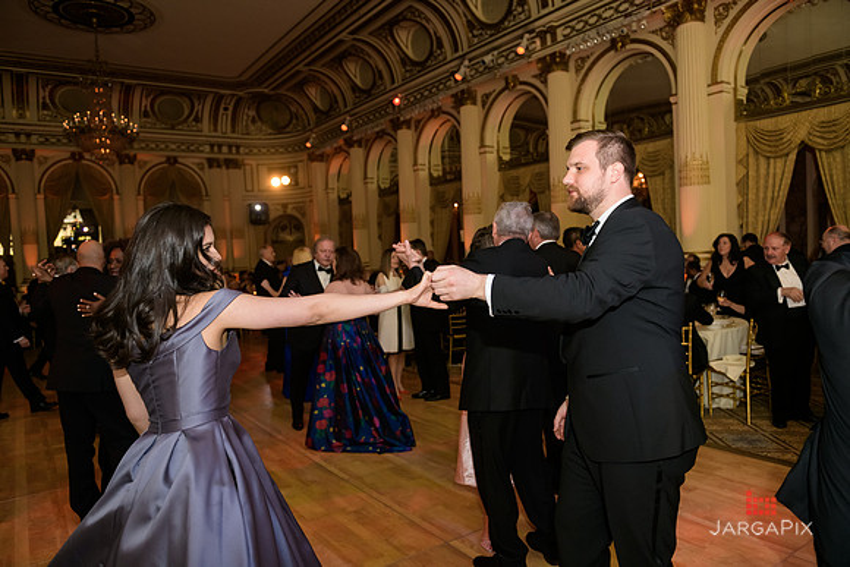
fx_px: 614
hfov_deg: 69.4
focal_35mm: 26
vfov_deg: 49.6
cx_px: 425
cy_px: 284
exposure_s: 1/100
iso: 1600
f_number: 3.2
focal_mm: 26
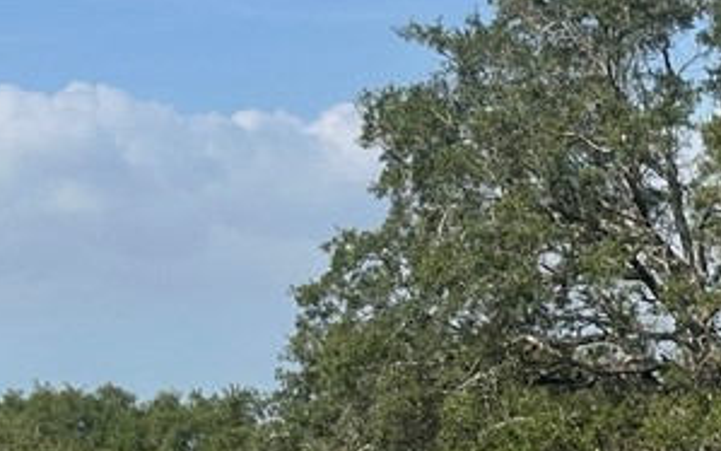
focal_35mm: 174
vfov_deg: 7.5
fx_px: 3420
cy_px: 400
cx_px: 502
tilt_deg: +2.7
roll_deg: +0.7
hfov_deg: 12.0
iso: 64
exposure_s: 1/5000
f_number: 1.78
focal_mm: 6.86
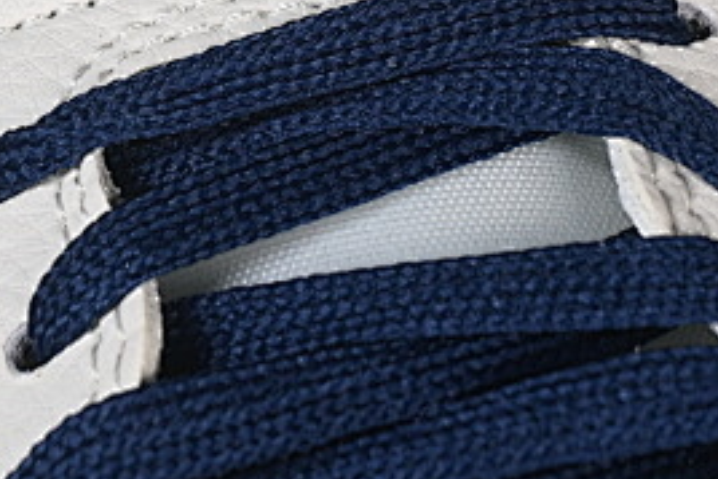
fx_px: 6026
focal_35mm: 302
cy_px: -195
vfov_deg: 4.5
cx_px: 246
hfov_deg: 6.8
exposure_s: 1/100
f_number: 7.1
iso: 160
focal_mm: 50
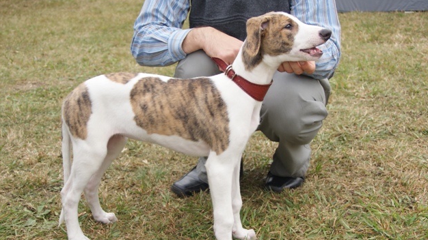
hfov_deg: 45.5
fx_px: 511
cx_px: 211
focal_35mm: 45
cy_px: 139
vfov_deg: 26.5
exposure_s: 1/200
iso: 100
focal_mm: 28
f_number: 5
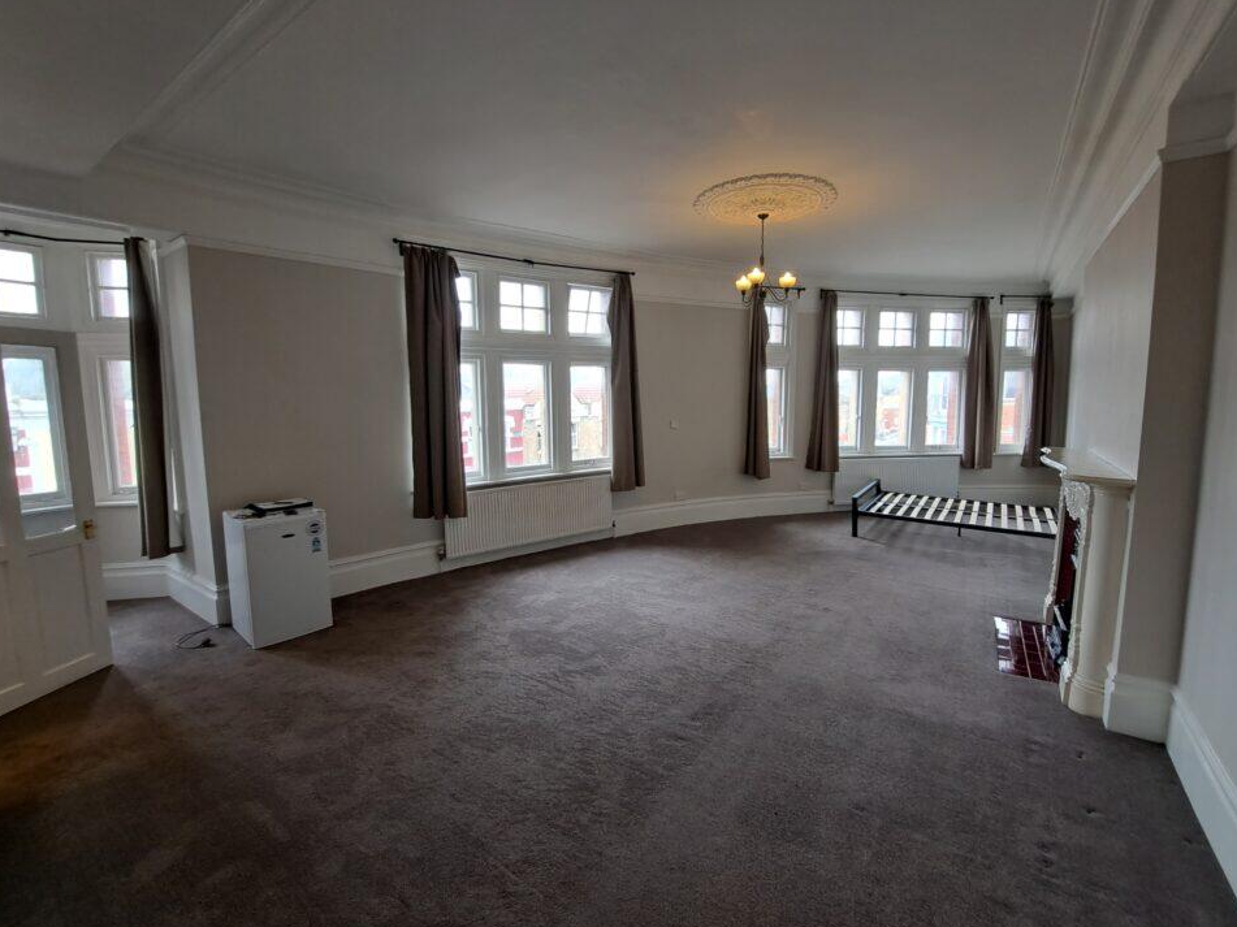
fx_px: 500
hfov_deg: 102.0
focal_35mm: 14
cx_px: 639
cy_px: 445
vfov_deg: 85.6
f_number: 2.2
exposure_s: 1/50
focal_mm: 1.74
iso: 50
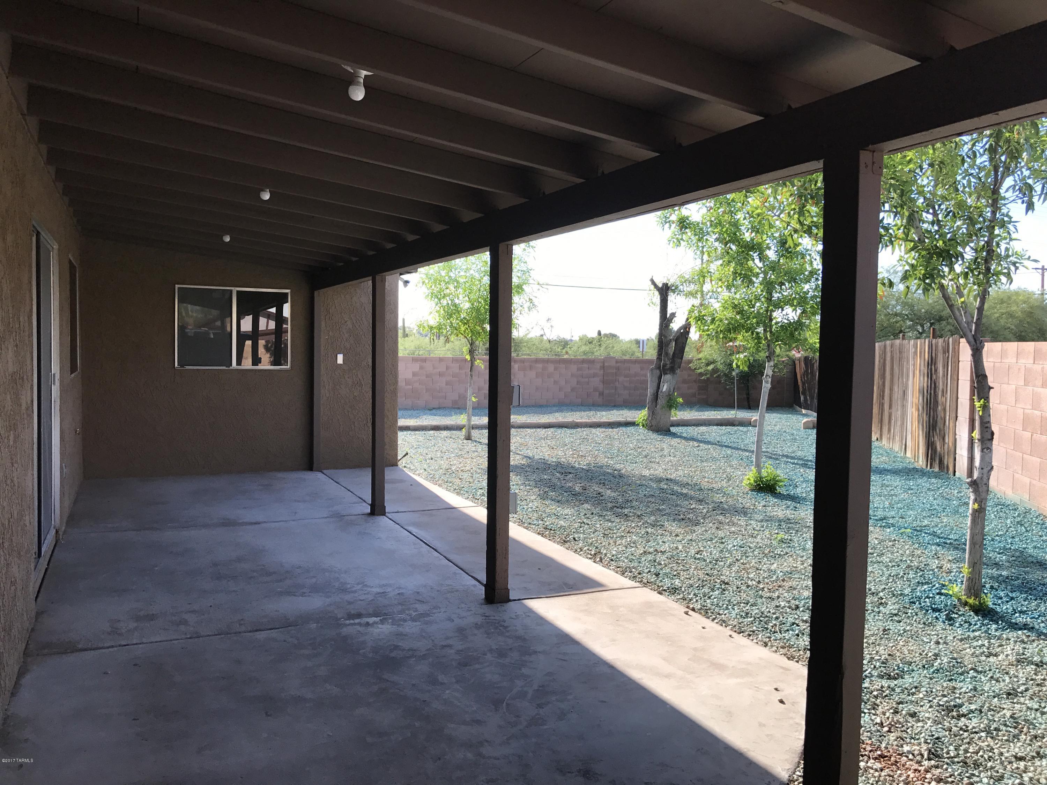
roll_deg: -0.8
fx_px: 847
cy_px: 392
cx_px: 524
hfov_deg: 63.4
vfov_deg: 49.7
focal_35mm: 28
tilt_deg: -4.2
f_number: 1.8
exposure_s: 1/748
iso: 20
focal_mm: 3.99
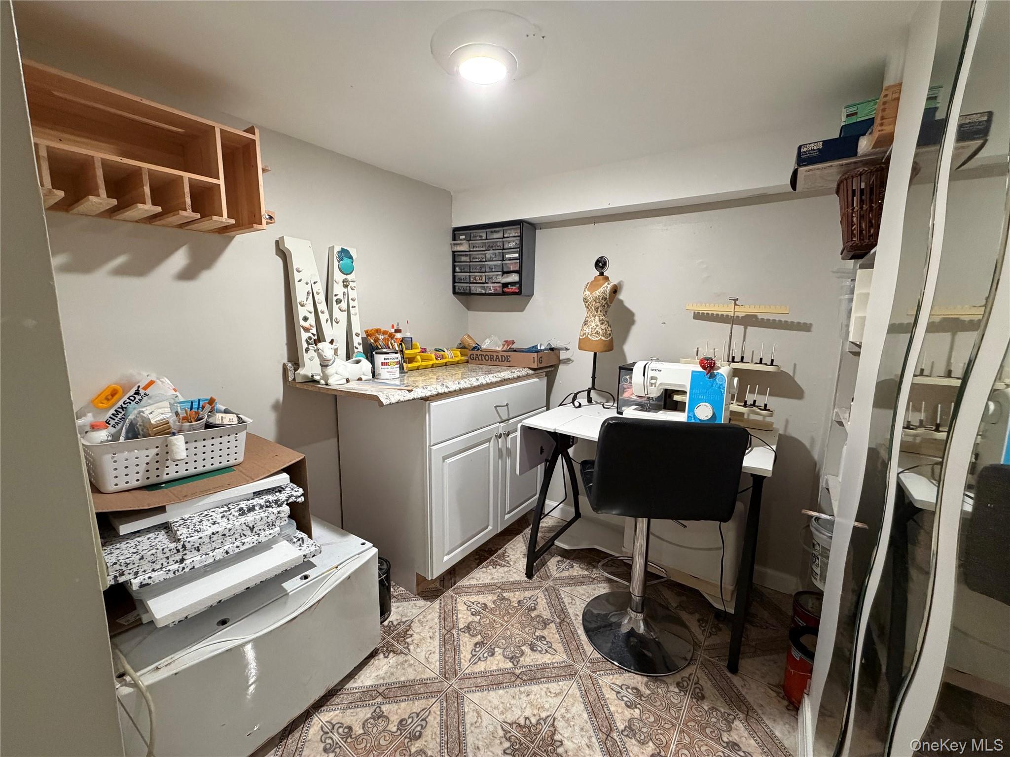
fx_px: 408
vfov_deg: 85.7
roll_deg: -1.1
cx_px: 505
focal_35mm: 14
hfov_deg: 102.1
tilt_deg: -9.6
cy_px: 378
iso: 400
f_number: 2.2
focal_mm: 2.22
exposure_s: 1/60
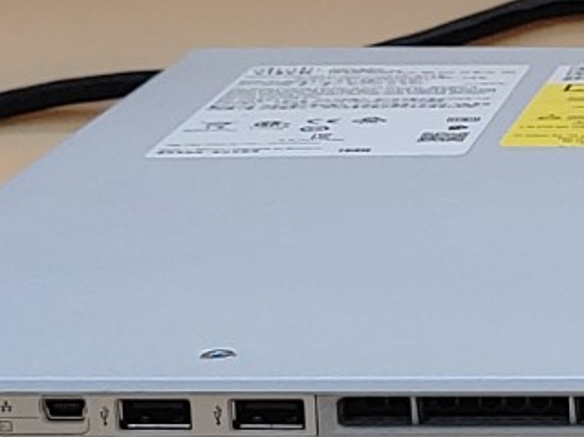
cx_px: 959
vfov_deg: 8.4
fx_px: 2968
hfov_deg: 10.7
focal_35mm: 176
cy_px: 256
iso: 50
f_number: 1.8
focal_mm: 4.36
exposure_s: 1/120
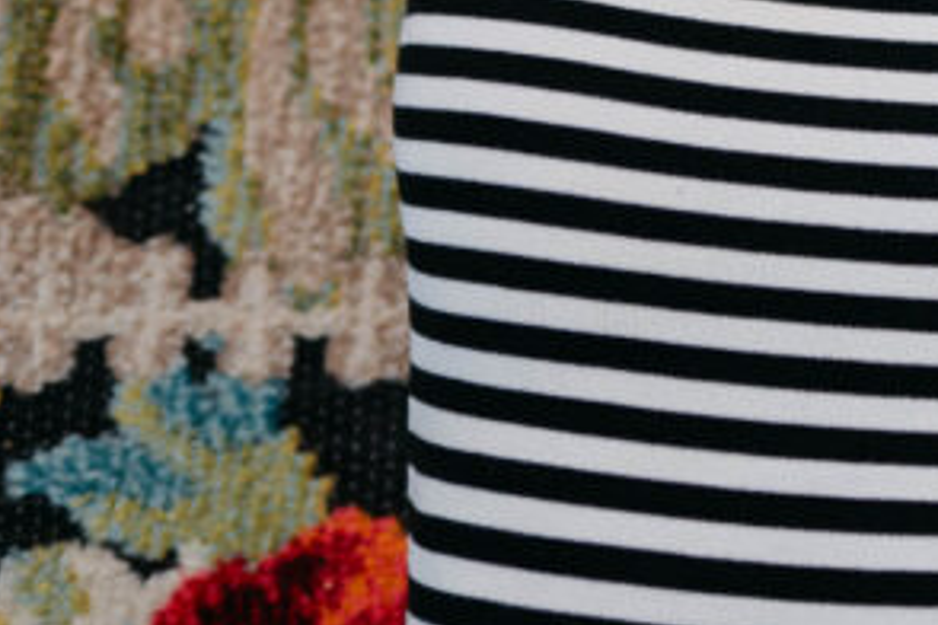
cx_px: 1621
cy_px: -445
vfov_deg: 10.6
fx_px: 3179
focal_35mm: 122
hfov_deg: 14.9
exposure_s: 1/400
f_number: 1.6
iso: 500
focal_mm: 35
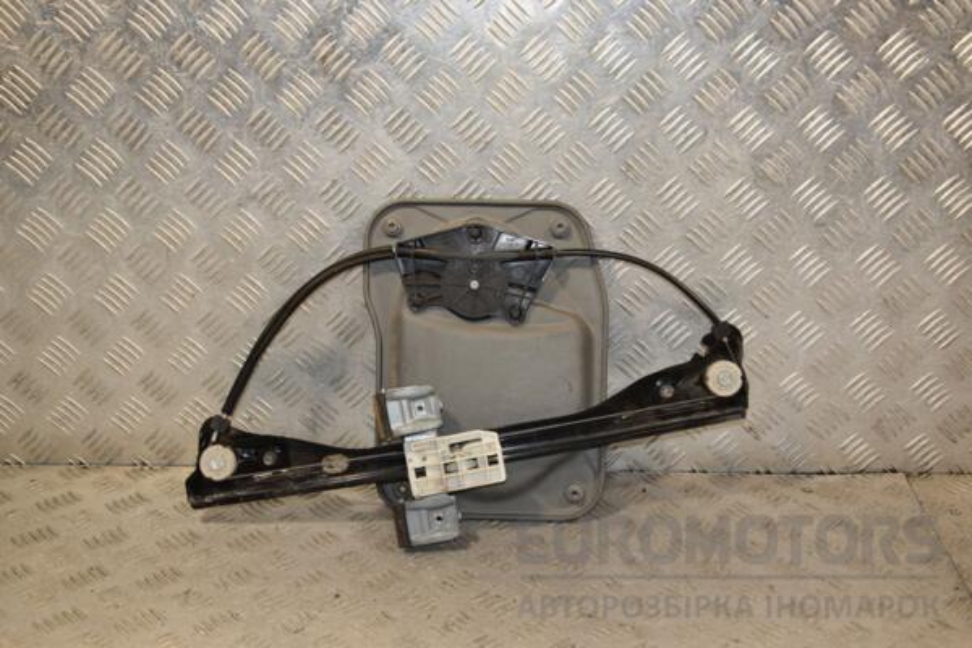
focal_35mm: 51
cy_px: 324
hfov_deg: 38.9
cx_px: 486
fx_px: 1377
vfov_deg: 26.5
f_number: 6.3
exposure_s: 1/200
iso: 800
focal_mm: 34
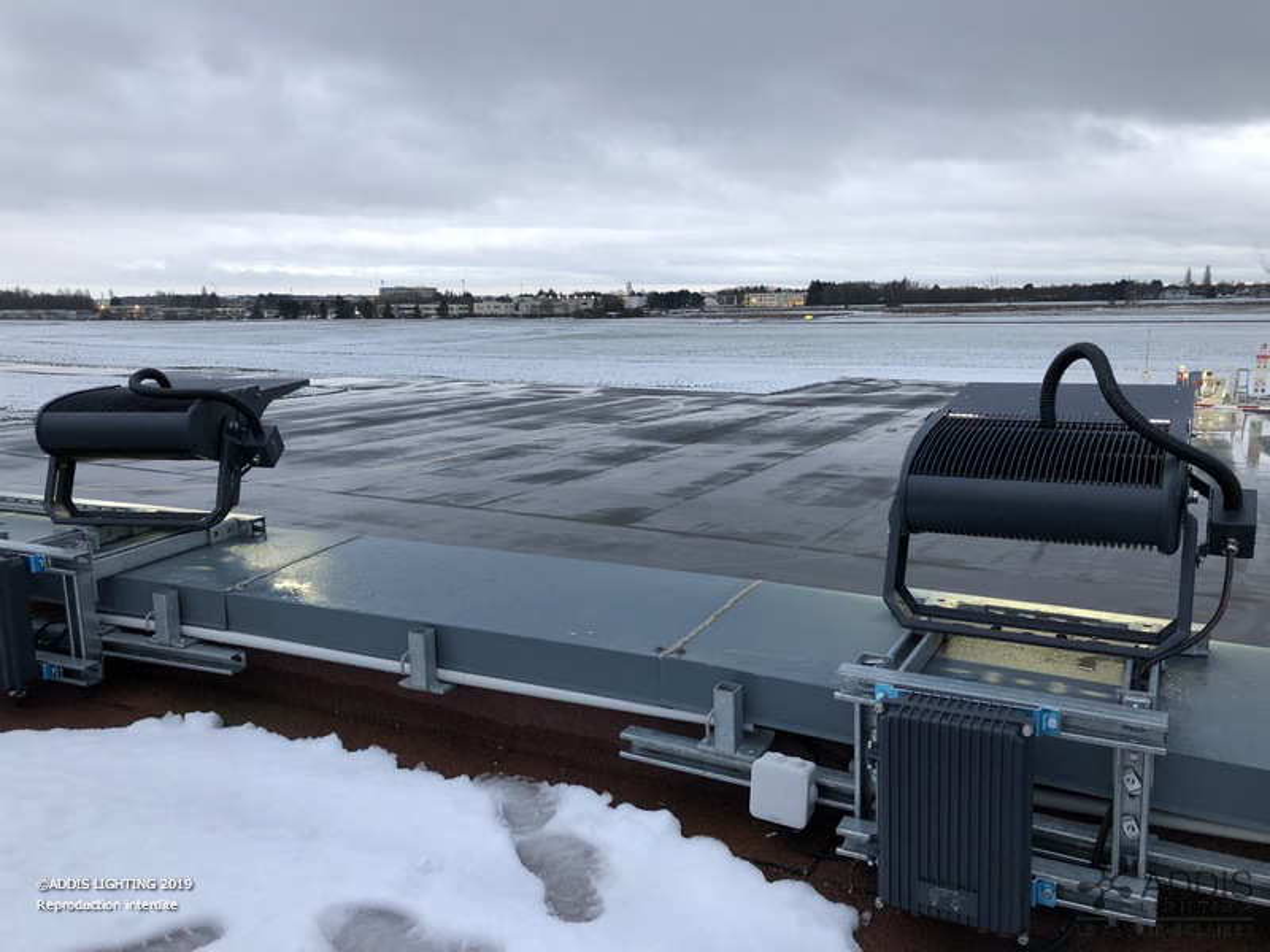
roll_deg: -0.4
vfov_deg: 49.7
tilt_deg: -9.9
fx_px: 1027
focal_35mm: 28
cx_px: 635
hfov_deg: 63.4
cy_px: 476
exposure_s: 1/24
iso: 40
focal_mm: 4
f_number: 1.8
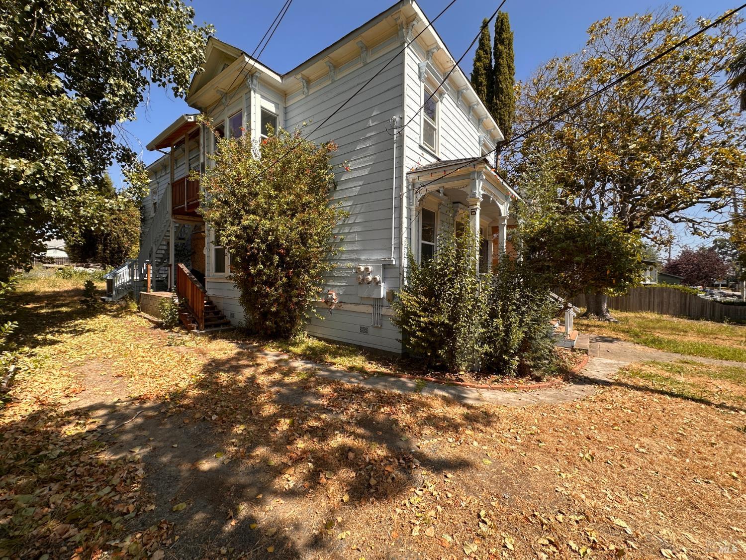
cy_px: 280
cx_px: 373
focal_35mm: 14
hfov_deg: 102.1
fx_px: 302
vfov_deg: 85.7
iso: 40
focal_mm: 2.22
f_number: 2.2
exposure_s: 1/658
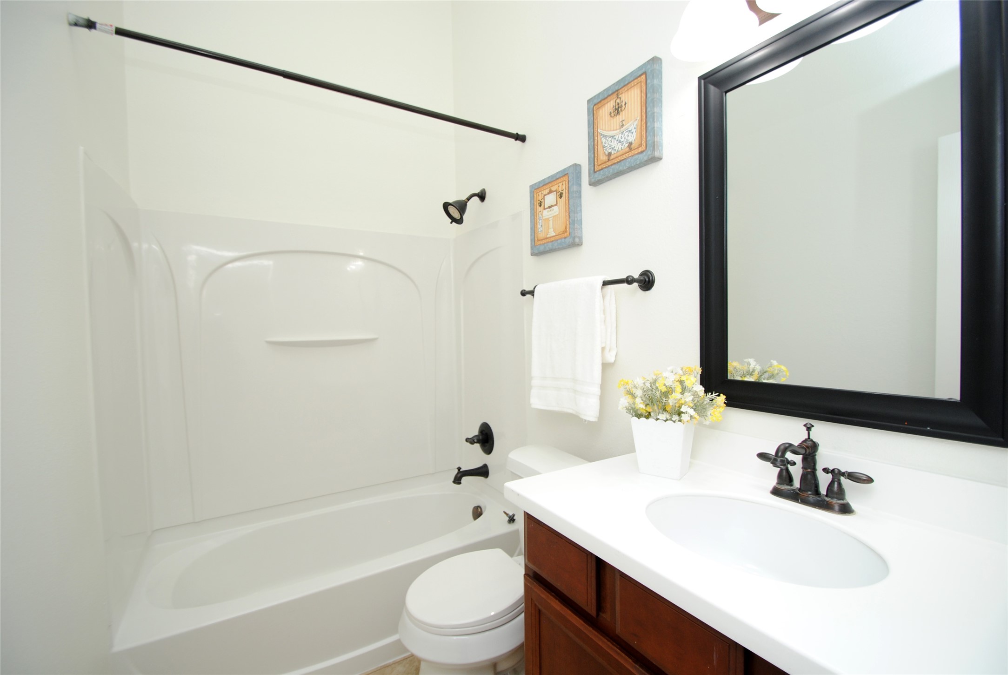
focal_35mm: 15
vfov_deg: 77.5
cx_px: 504
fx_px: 420
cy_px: 338
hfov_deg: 100.3
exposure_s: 1/60
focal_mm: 10
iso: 200
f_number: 4
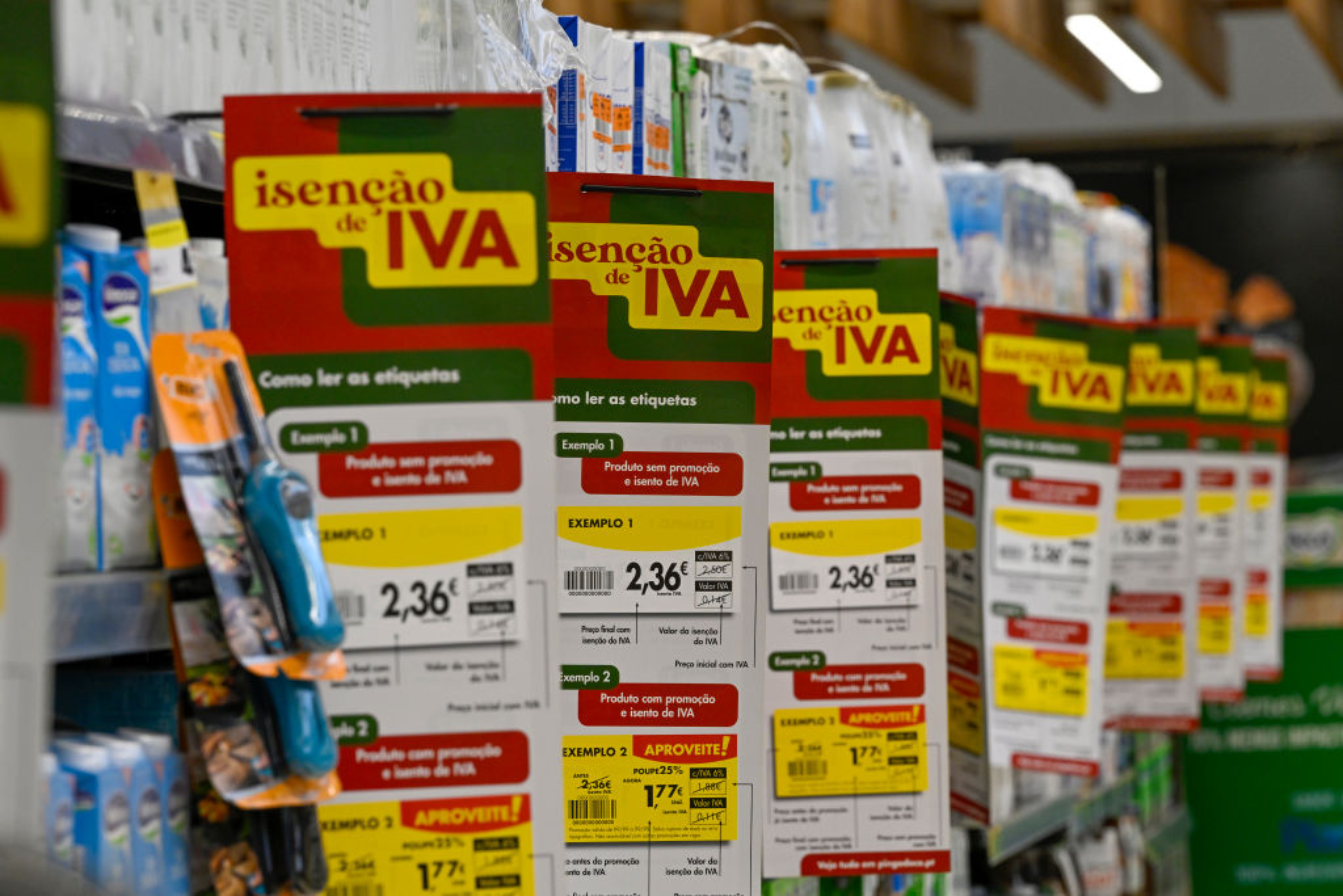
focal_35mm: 200
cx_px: 672
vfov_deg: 6.9
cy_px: 448
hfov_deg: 10.3
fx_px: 7462
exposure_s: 1/160
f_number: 10
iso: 2000
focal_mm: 200
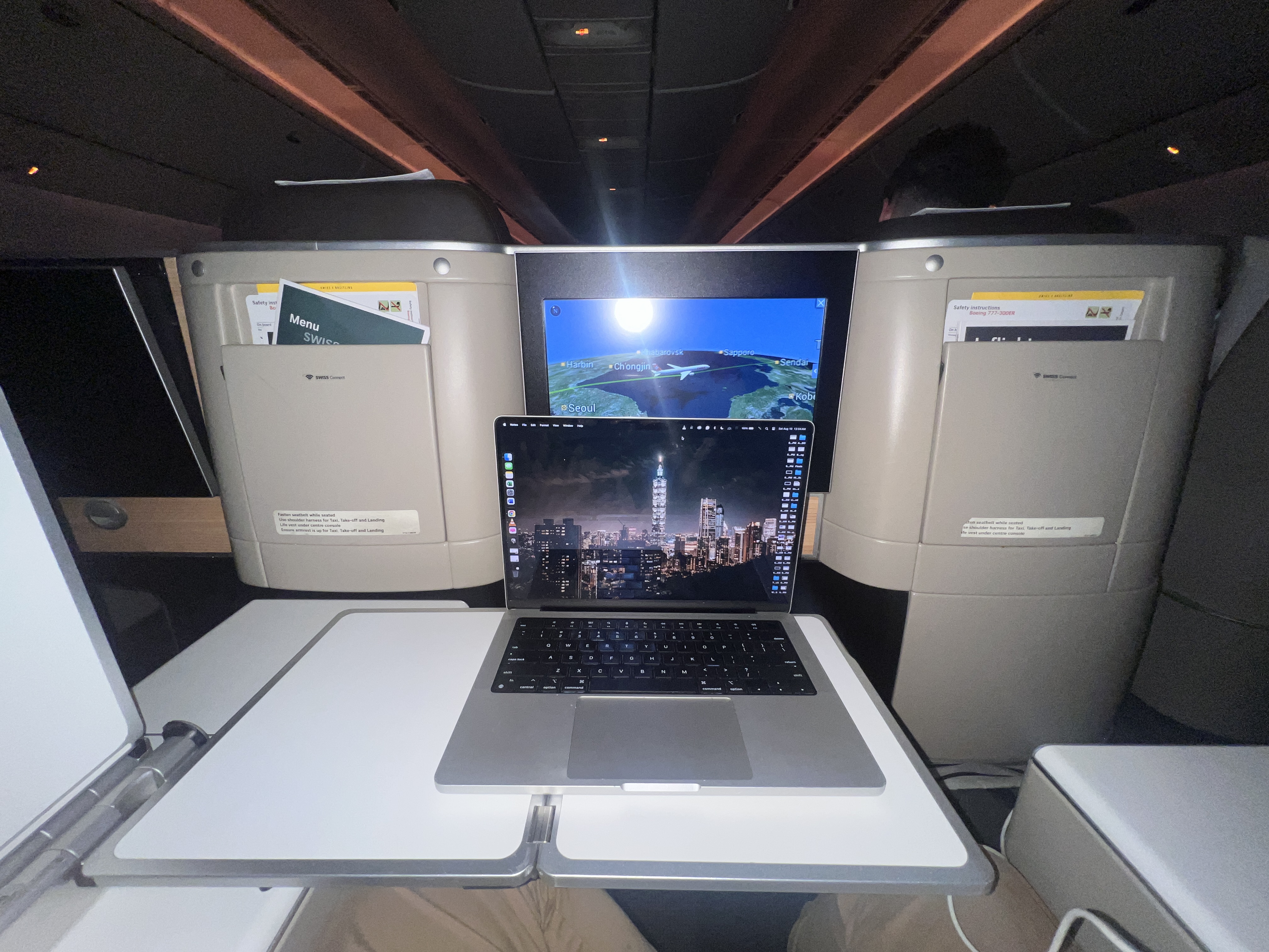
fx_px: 477
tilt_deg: -14.8
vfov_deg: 89.9
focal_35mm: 13
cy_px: 476
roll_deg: +0.2
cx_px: 634
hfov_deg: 106.2
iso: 64
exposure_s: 1/109
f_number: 1.8
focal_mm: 1.57
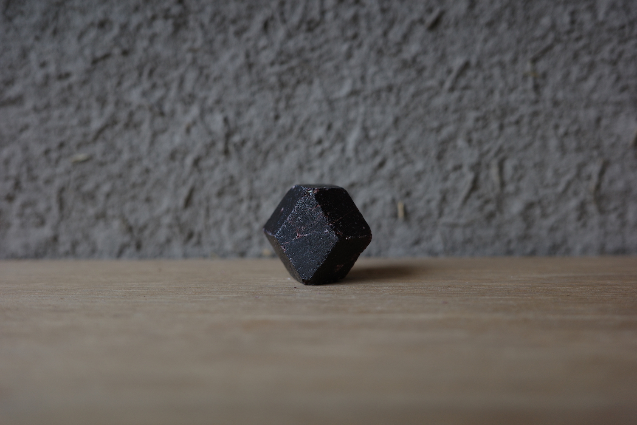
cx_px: 318
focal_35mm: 40
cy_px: 212
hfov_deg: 48.5
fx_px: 708
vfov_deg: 33.4
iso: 200
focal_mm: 26
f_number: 2.8
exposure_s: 1/125
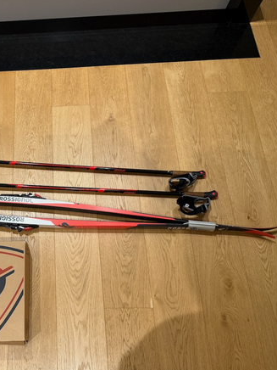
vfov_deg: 55.4
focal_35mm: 33
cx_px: 39
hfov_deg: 40.4
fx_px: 352
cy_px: 187
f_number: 1.78
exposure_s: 1/50
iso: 160
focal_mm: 6.76
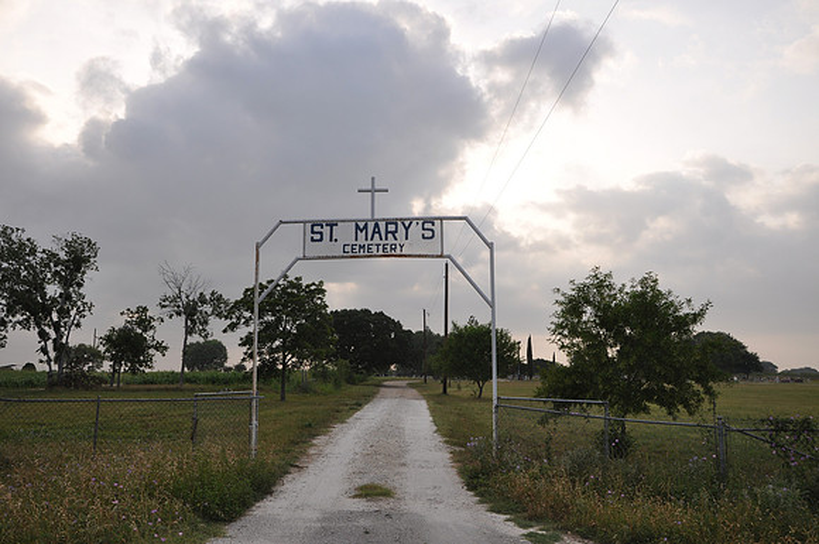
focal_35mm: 33
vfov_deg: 39.9
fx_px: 750
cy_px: 272
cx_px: 410
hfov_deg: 57.3
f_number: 8
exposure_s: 1/200
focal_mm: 22
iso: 200
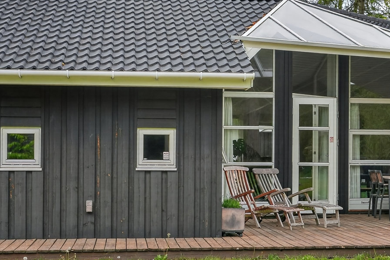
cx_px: 295
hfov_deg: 21.5
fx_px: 1018
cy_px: 149
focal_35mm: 94
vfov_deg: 14.5
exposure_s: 1/20
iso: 400
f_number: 9
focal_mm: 33
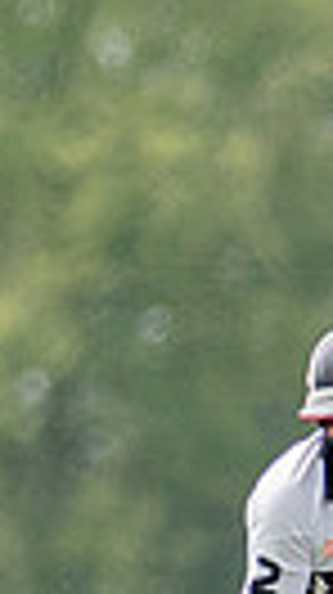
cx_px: 1304
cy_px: 988
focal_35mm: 3676
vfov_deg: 0.6
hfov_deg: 0.3
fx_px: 57852
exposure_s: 1/4000
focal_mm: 300
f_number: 3.2
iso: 400
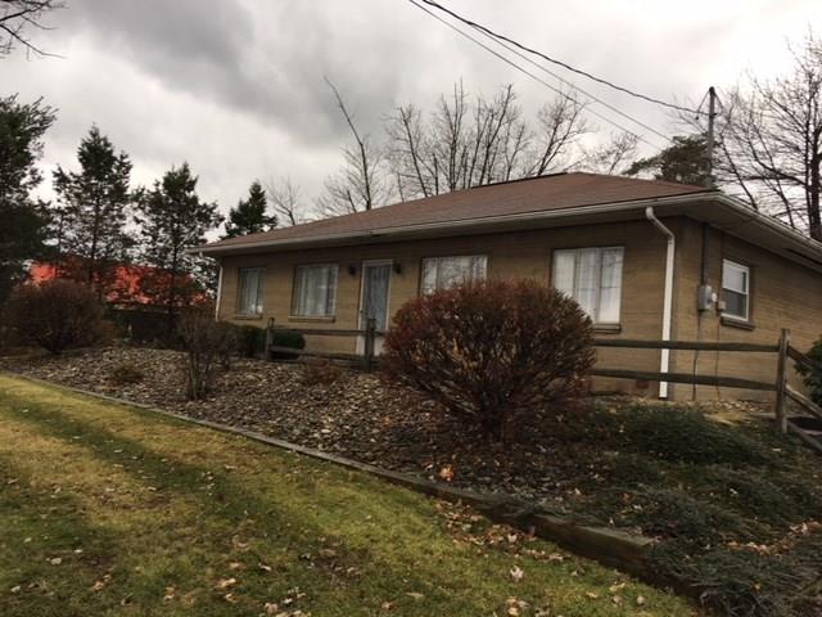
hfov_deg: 61.7
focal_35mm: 29
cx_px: 411
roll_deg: -3.7
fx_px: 689
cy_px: 308
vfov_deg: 48.2
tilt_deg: +4.8
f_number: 2.2
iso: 25
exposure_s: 1/60
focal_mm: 4.15
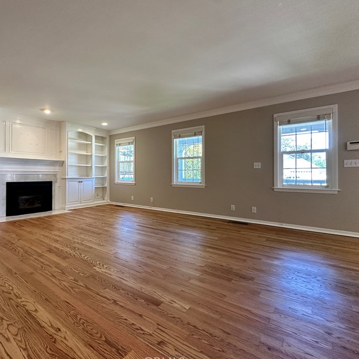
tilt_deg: +1.1
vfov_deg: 80.7
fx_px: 211
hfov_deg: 78.0
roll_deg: -0.4
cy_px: 173
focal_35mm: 18
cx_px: 118
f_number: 2.2
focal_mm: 2.22
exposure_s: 1/120
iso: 250
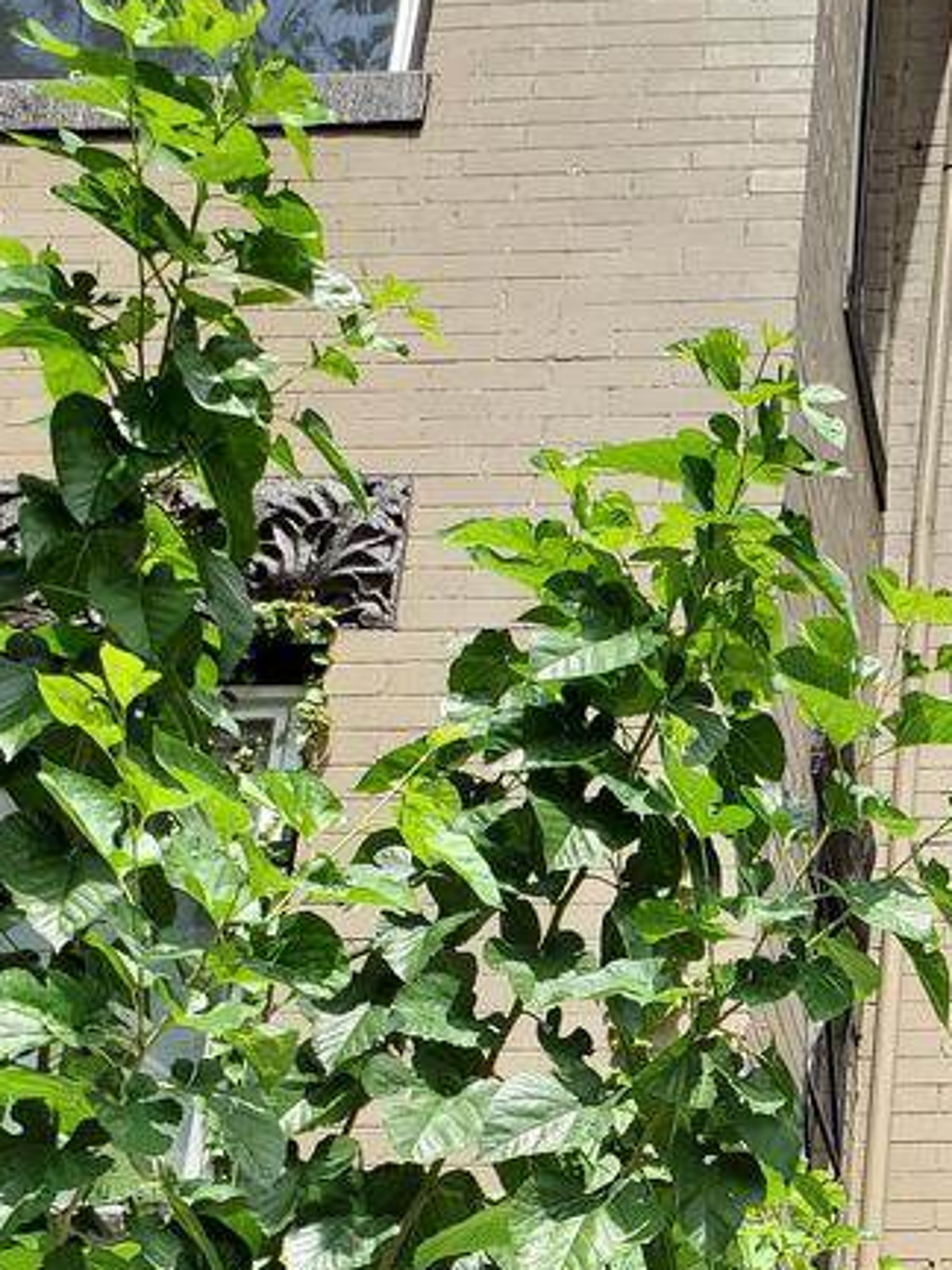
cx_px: 1070
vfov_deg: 28.7
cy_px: 1129
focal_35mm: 65
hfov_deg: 21.3
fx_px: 2383
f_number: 2.4
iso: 50
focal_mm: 4.3
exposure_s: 1/1052
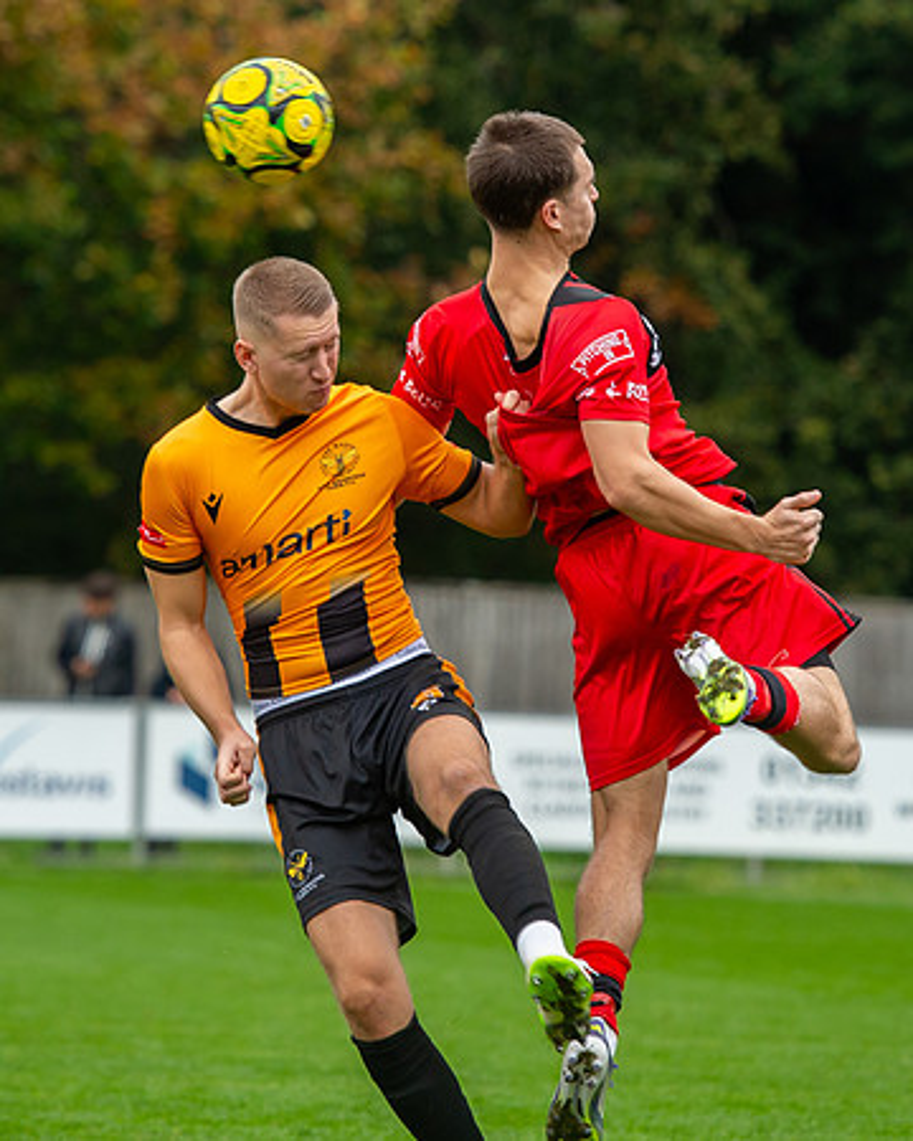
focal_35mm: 356
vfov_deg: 5.4
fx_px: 12024
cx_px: 488
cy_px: 344
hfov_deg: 4.3
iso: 800
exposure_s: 1/1250
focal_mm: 170
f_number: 4.5
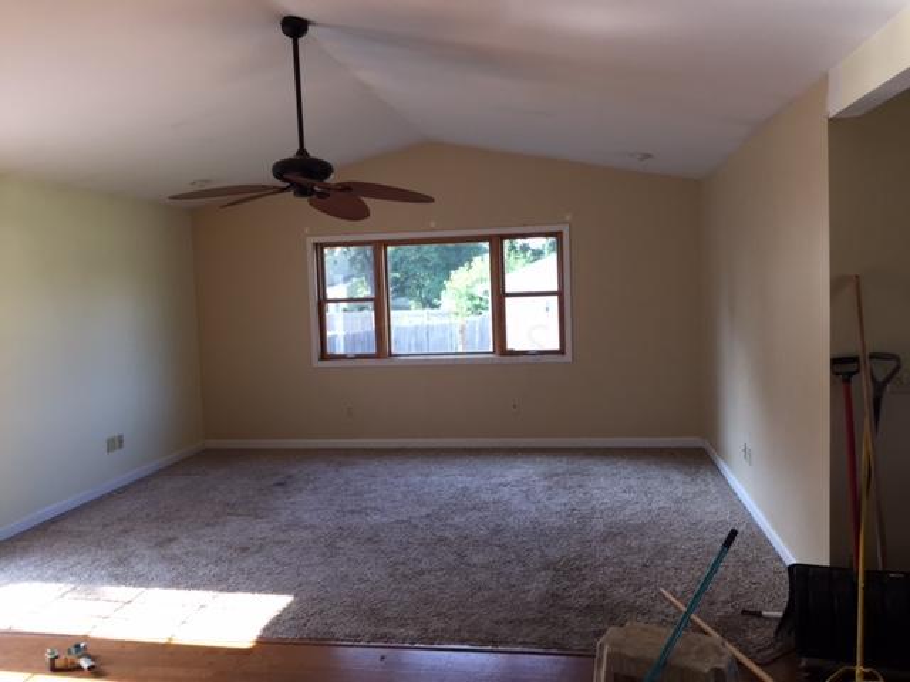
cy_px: 341
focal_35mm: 29
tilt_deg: -3.5
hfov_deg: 61.7
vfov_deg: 48.2
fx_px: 762
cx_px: 455
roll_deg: +1.8
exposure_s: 1/60
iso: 32
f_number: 2.2
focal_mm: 4.15
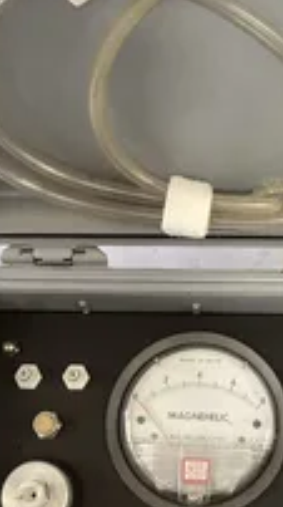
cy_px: 259
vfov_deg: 31.5
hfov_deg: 17.9
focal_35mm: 67
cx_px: 188
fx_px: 898
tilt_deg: -72.6
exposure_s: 1/50
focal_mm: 3.3
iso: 100
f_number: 2.4
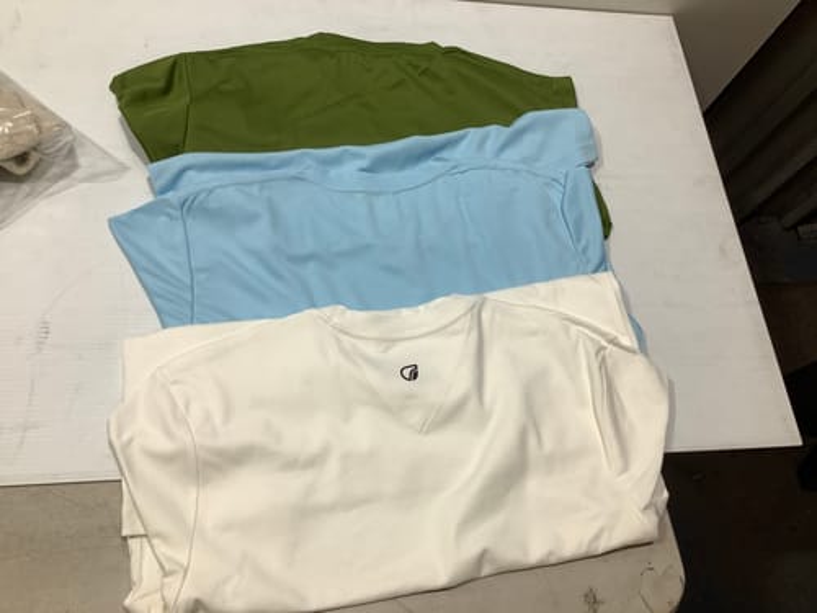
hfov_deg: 58.4
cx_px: 408
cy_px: 306
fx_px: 732
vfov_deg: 45.4
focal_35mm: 31
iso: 32
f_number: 2.4
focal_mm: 3.3
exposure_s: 1/100
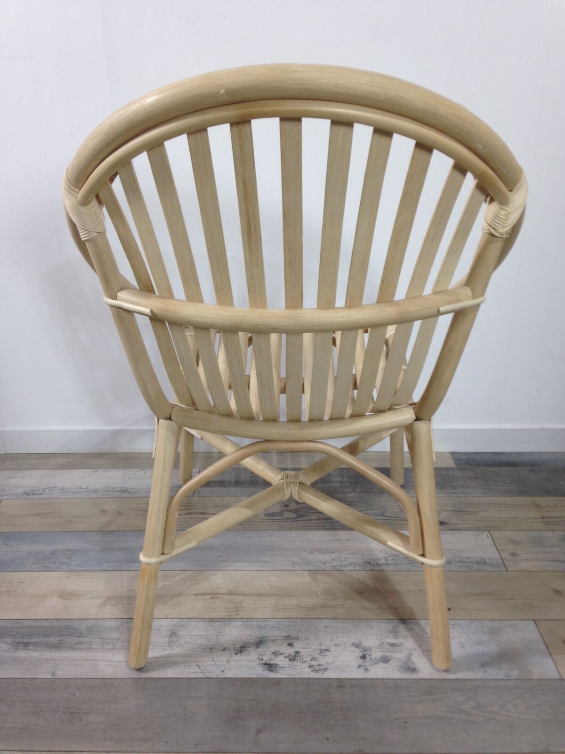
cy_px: 377
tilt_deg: -22.6
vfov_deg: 55.4
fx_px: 718
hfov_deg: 42.9
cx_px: 282
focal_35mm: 33
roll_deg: +0.6
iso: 50
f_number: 2.4
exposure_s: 1/33
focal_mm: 4.12
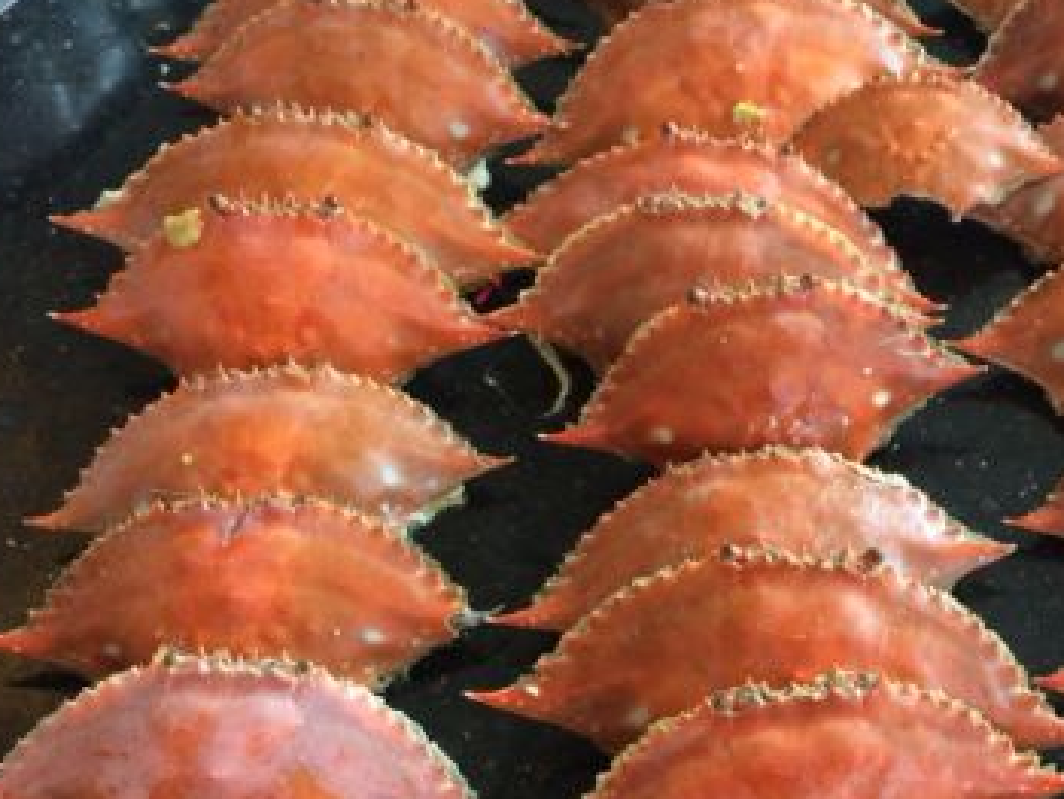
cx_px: 921
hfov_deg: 31.9
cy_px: 630
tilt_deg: -61.2
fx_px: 1784
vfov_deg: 24.9
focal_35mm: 58
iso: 40
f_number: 2.2
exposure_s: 1/30
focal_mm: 4.15
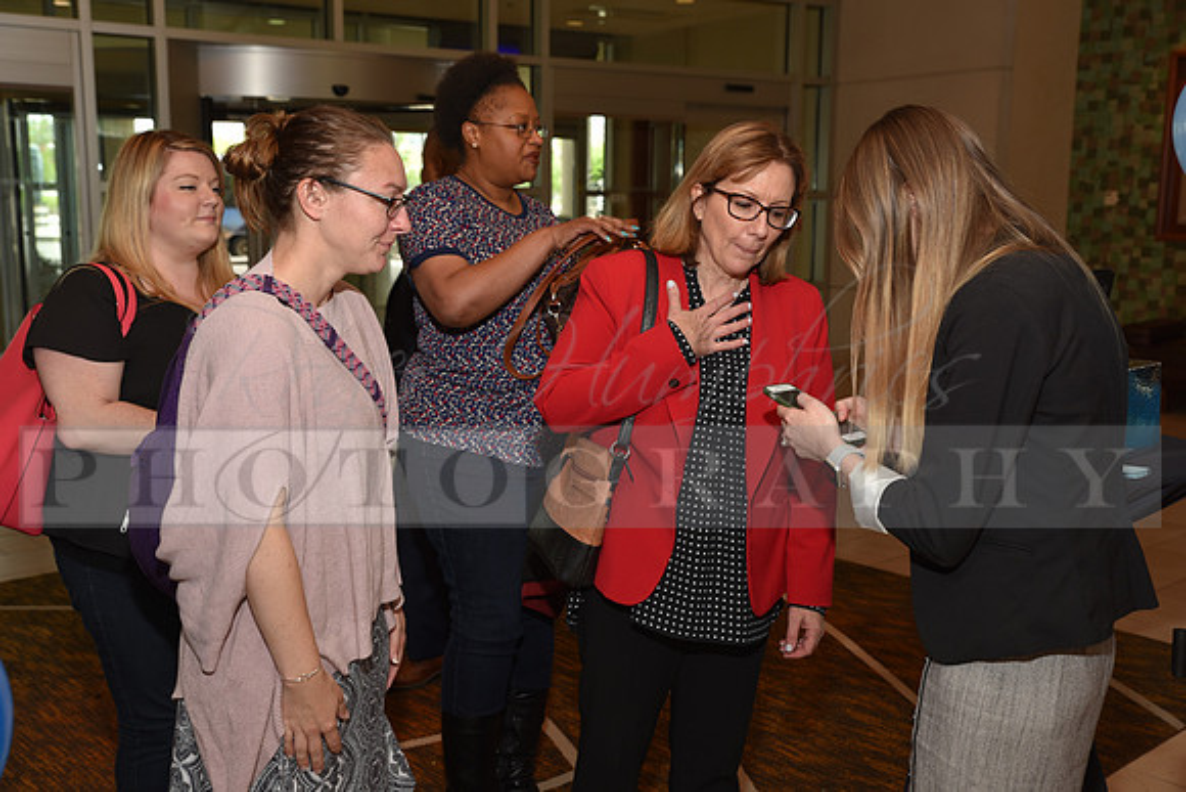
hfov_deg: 48.4
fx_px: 1318
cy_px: 396
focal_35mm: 40
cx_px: 593
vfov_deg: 33.4
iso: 200
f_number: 5
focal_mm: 40
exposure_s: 1/60
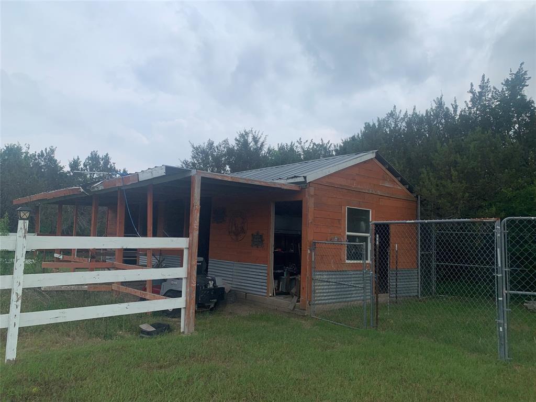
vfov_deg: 53.1
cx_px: 268
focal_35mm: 26
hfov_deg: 67.3
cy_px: 201
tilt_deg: +8.3
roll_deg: -0.6
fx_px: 403
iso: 25
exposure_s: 1/2755
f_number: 1.8
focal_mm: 4.25
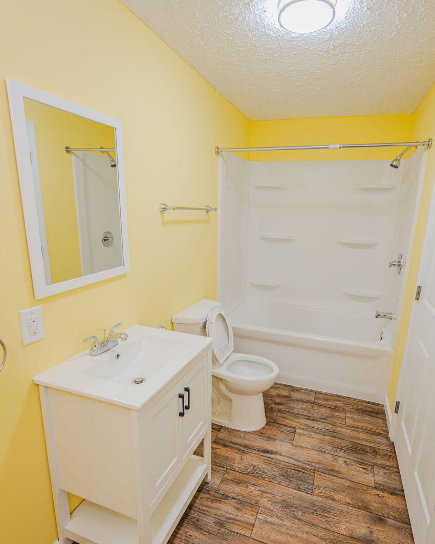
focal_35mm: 19
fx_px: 306
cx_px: 243
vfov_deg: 83.2
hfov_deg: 70.6
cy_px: 282
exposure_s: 1/200
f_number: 4
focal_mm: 14
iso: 2000
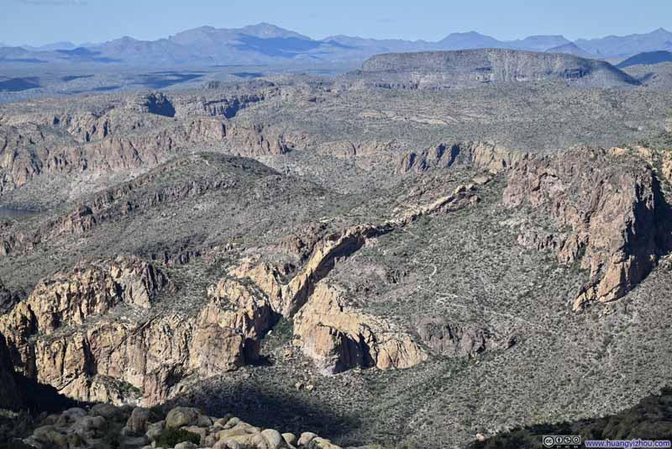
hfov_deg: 17.1
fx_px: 2241
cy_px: 224
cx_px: 336
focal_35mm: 120
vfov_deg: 11.4
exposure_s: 1/1250
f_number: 5.6
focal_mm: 120
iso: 100
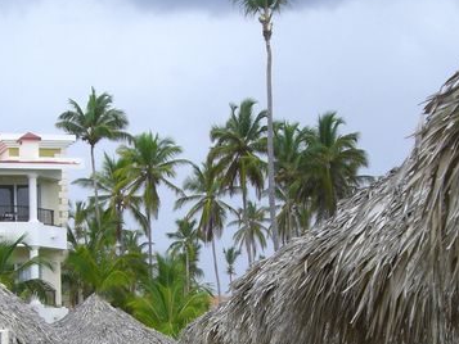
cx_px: 219
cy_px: 312
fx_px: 1446
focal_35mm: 109
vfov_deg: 13.5
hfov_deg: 18.0
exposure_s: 1/500
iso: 64
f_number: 2.7
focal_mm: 6.2
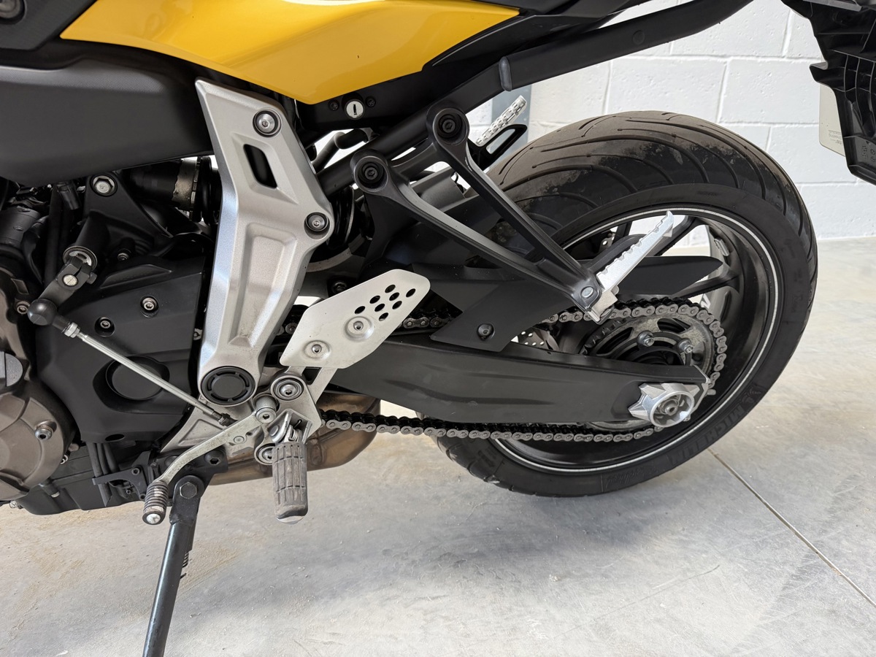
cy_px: 328
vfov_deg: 56.8
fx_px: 607
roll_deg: -0.3
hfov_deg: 71.6
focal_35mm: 24
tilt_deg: -23.0
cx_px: 438
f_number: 1.78
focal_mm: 6.76
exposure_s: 1/67
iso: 200
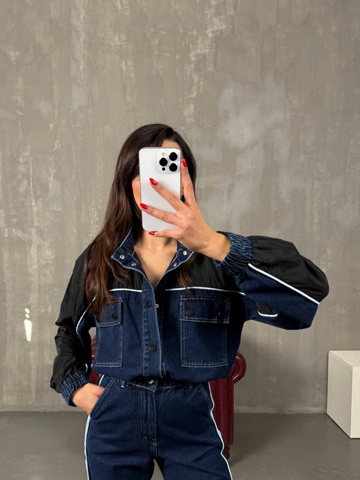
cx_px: 163
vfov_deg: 61.2
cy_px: 284
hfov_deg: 48.1
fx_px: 402
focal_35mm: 29
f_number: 1.78
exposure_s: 1/121
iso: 80
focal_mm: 6.76
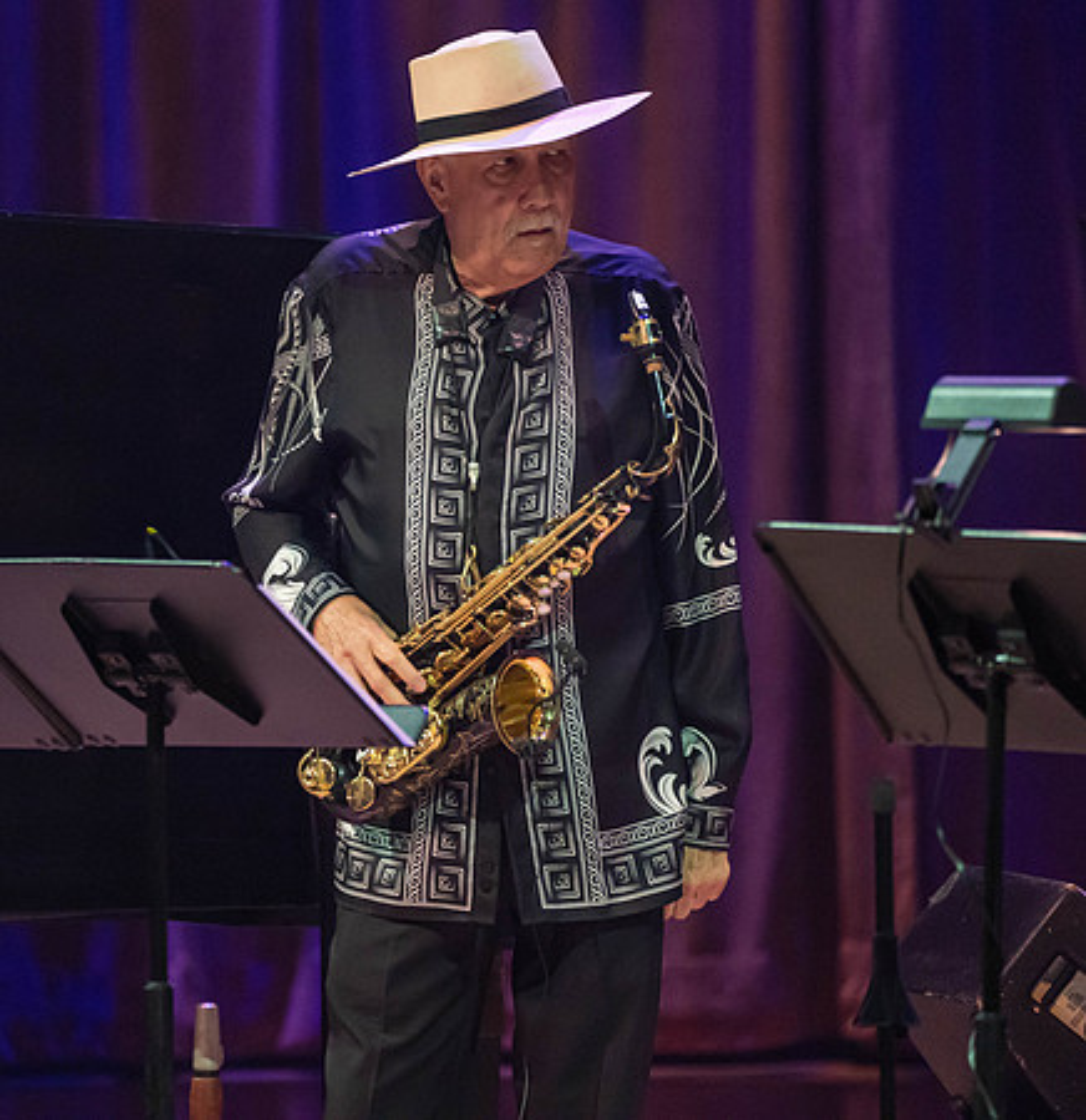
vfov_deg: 3.1
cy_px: 498
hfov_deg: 3.0
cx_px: 454
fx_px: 20748
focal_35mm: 575
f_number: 5.6
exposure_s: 1/320
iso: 3200
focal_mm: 400
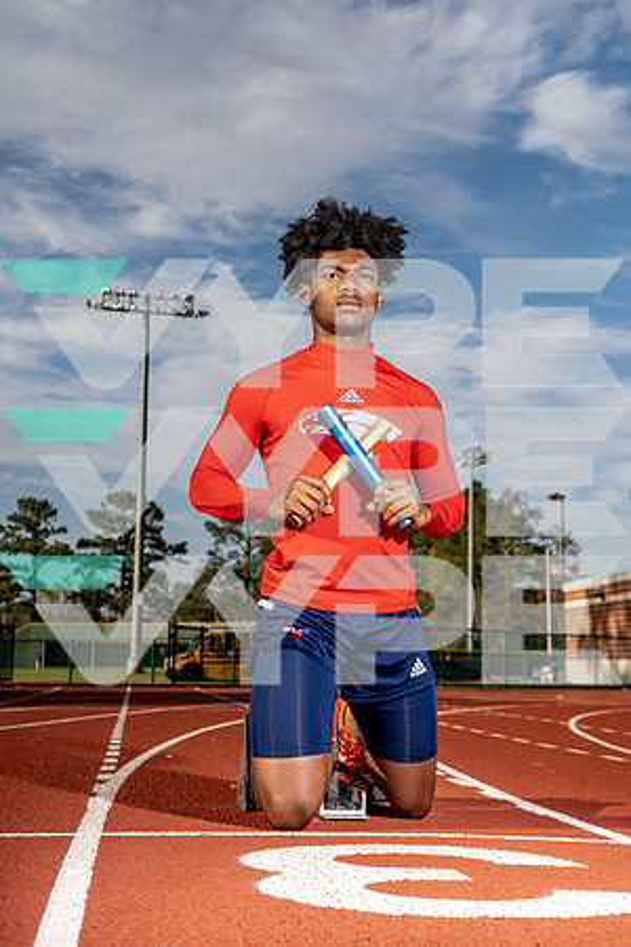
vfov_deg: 32.4
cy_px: 474
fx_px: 1630
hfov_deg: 21.9
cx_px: 316
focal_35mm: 62
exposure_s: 1/250
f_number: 8
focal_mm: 62
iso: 100
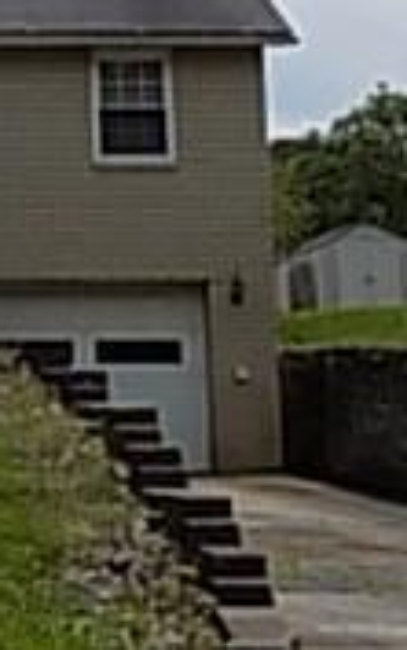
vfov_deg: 17.7
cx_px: -326
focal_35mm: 115
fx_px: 2036
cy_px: -7
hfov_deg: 10.7
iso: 80
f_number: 10.6
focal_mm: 5.3
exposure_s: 1/200
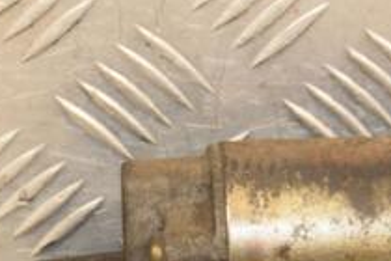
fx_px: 3073
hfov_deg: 7.3
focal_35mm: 283
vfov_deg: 4.8
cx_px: 322
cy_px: 337
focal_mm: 66
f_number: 8
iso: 800
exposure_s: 1/50
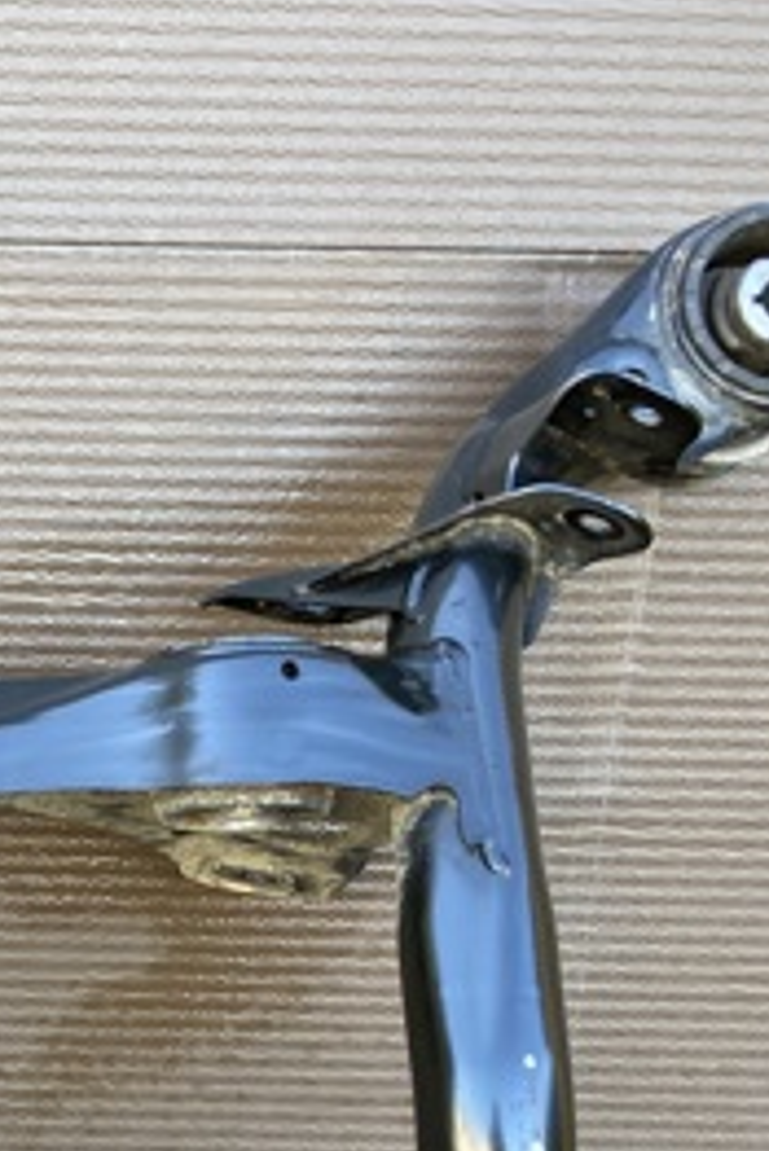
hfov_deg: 19.1
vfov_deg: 29.5
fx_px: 2112
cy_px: 982
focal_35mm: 66
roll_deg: -1.9
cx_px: -237
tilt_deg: -16.4
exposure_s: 1/122
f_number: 1.8
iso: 80
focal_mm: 4.25
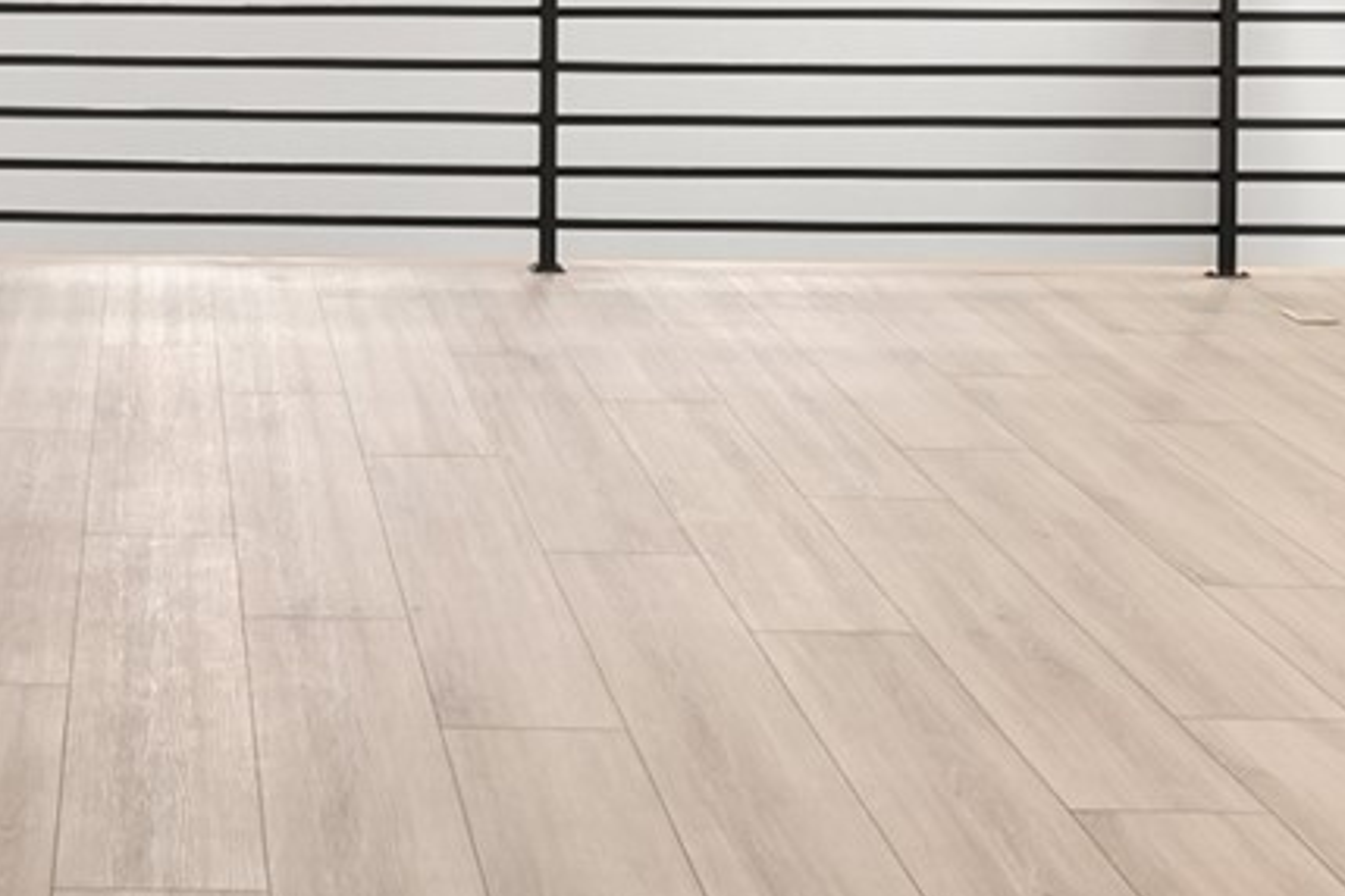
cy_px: -171
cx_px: 66
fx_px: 3213
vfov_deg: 15.3
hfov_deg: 22.9
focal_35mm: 86
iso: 100
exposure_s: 1/2.5
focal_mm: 17
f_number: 9
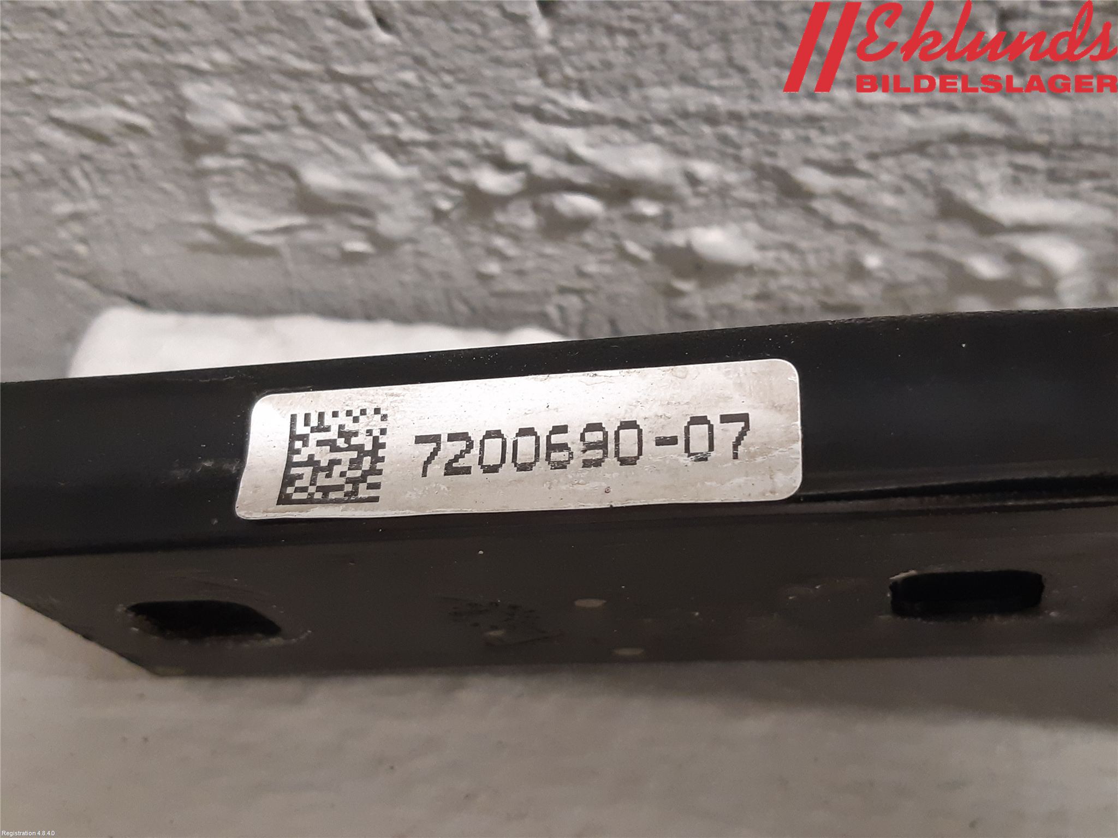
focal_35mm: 26
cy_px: 419
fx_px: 840
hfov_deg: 67.3
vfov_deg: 53.1
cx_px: 559
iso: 250
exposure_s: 1/33
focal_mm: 3.93
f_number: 1.7
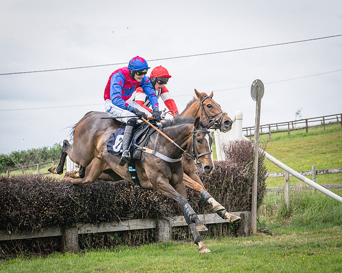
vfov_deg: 10.0
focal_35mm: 154
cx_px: 215
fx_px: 1560
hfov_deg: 12.5
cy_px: 147
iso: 400
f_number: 5
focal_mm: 70
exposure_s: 1/1600
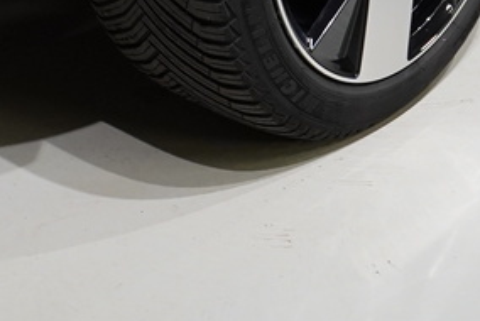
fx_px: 1748
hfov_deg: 15.6
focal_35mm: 131
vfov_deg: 8.9
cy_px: -571
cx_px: 166
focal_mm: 23
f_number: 3.5
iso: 1600
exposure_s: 1/160
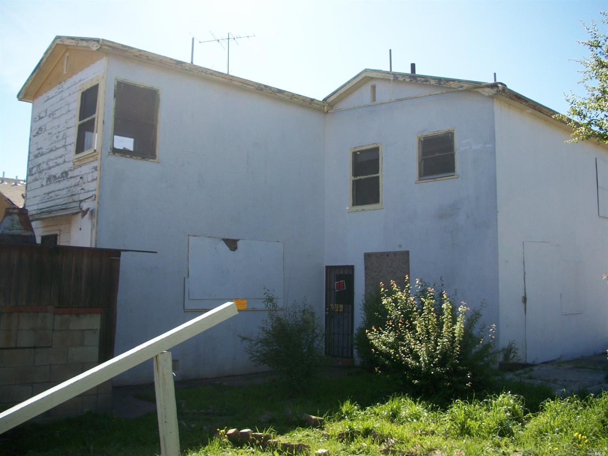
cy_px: 228
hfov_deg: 52.6
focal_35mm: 35
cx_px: 304
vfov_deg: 40.7
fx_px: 615
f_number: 3.1
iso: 80
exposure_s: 1/640
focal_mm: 6.3
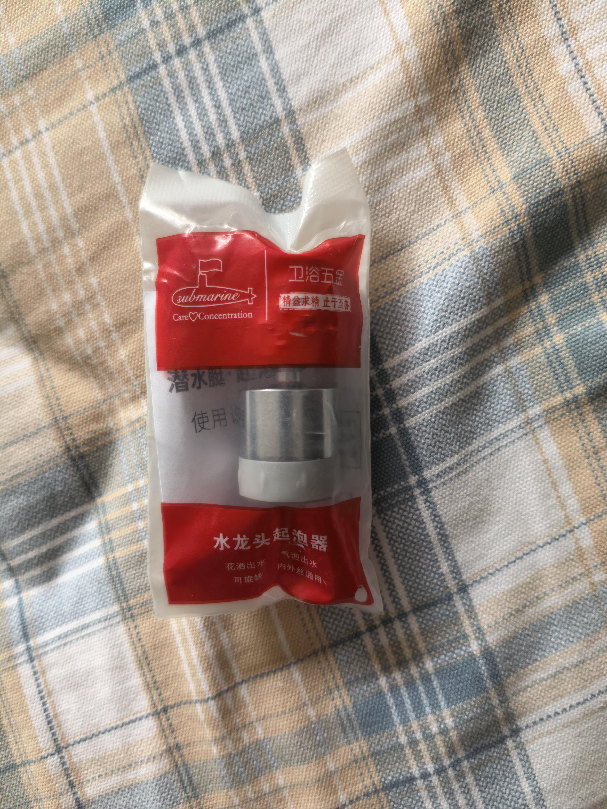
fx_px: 561
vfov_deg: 71.6
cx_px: 304
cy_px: 404
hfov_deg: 56.8
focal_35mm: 24
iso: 200
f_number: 1.4
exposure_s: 1/100
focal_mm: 5.75
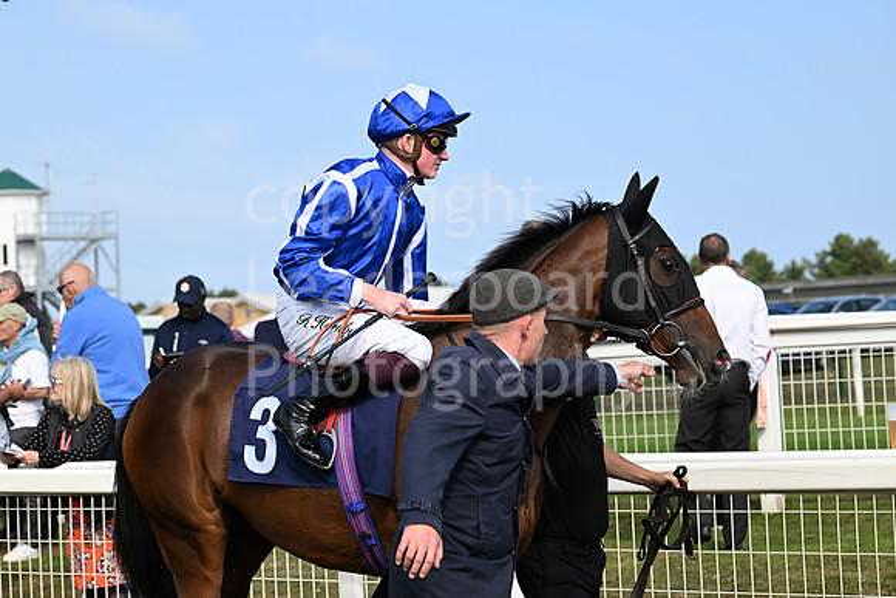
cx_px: 448
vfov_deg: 14.0
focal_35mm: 98
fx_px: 2440
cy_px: 299
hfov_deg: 20.8
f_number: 5.6
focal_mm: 98
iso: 500
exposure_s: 1/2000
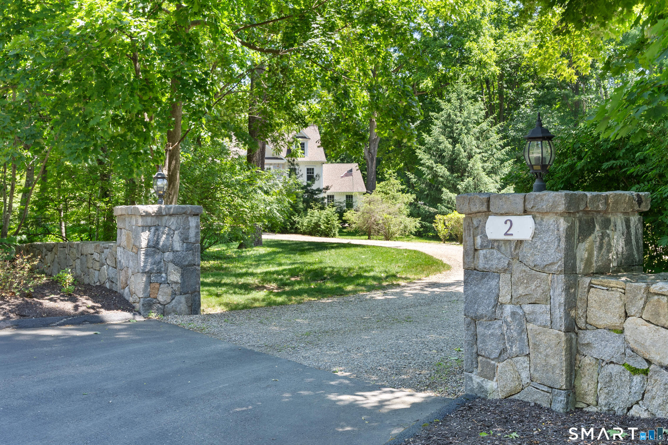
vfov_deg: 31.9
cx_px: 334
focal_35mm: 42
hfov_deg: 46.4
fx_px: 779
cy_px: 222
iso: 320
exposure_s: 1/15
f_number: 8
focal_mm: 28
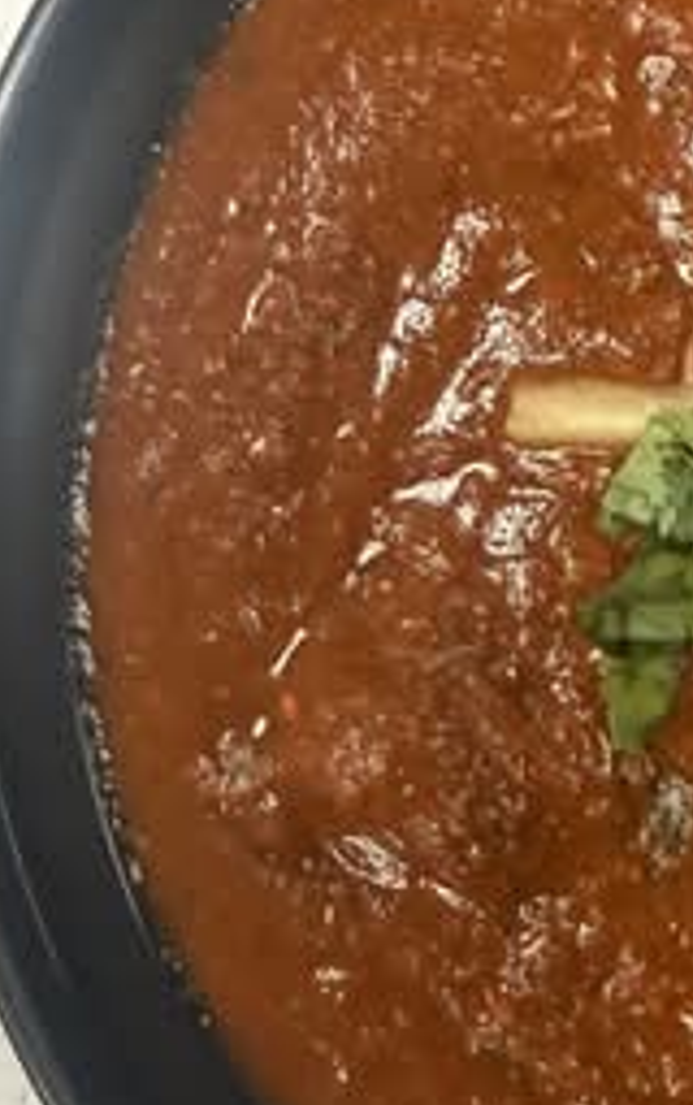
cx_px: 1143
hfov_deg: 15.9
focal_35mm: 73
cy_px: 292
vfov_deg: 27.8
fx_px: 2200
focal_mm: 2.22
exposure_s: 1/60
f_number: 2.2
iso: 250
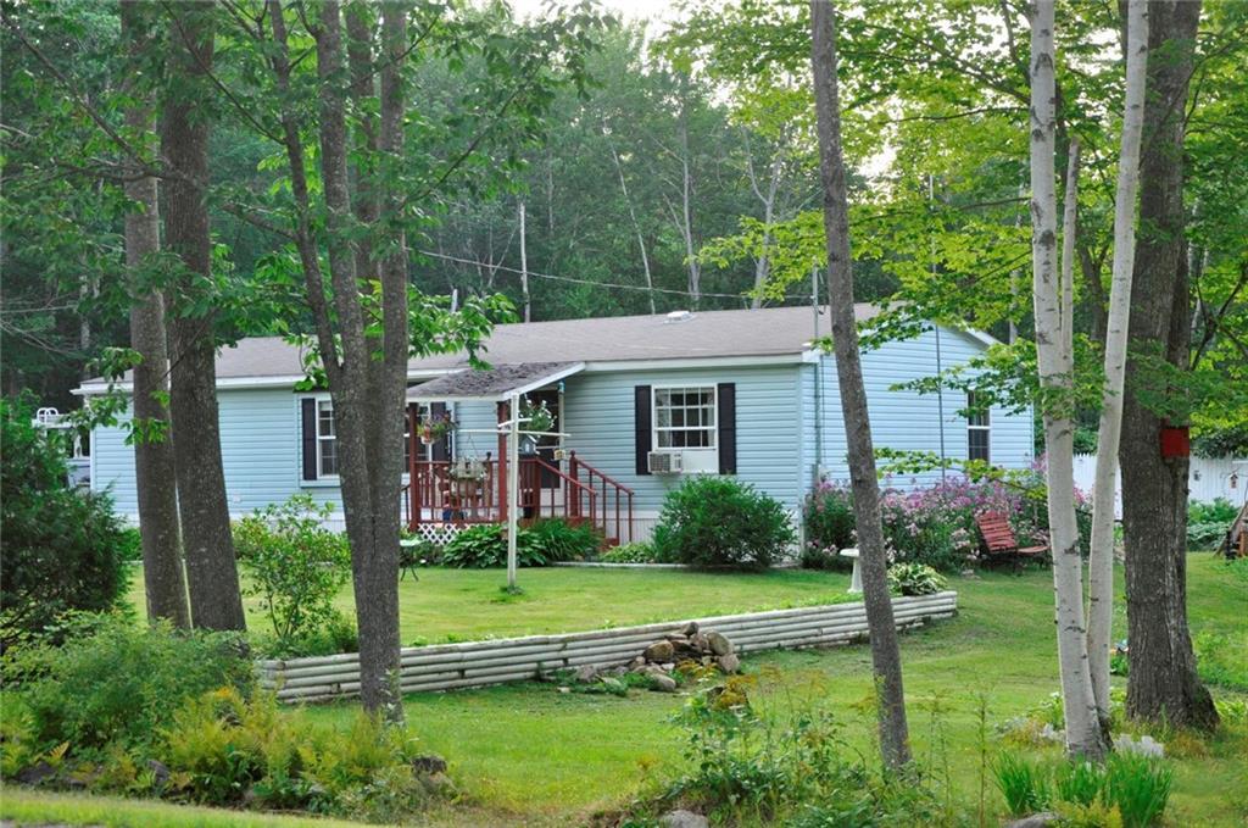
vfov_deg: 18.9
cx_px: 624
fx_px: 2492
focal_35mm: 72
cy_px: 414
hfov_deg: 28.1
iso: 800
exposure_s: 1/200
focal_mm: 48
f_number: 7.1
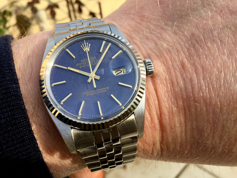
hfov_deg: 52.5
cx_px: 104
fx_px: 240
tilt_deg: -35.5
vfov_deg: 40.6
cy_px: 78
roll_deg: +11.5
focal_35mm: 35
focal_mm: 3.3
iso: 25
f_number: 2.4
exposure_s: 1/696
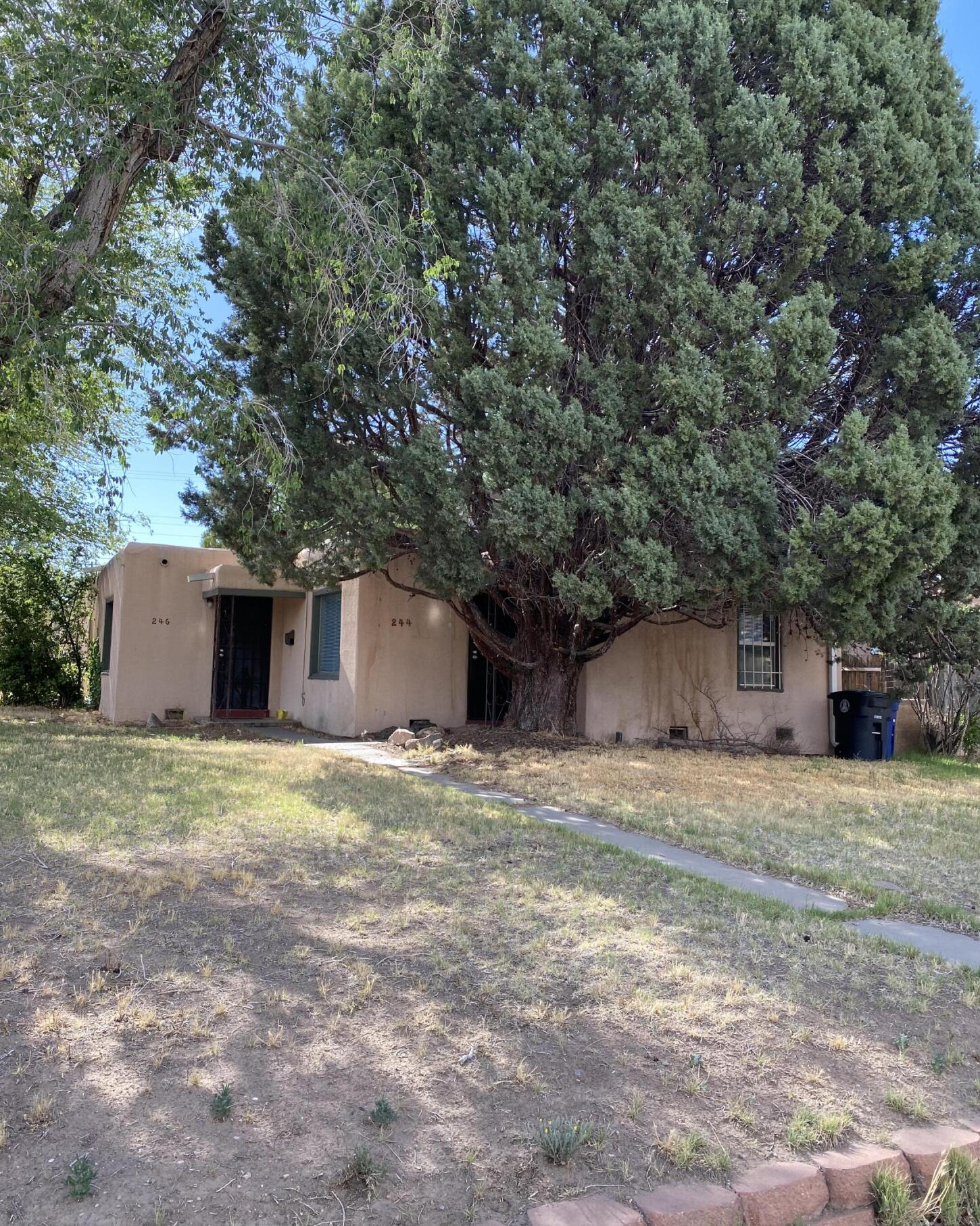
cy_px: 588
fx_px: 1015
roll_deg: -1.3
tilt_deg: +6.2
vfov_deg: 62.2
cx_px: 475
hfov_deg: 51.5
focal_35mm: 28
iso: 32
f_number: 1.8
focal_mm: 4.25
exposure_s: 1/546
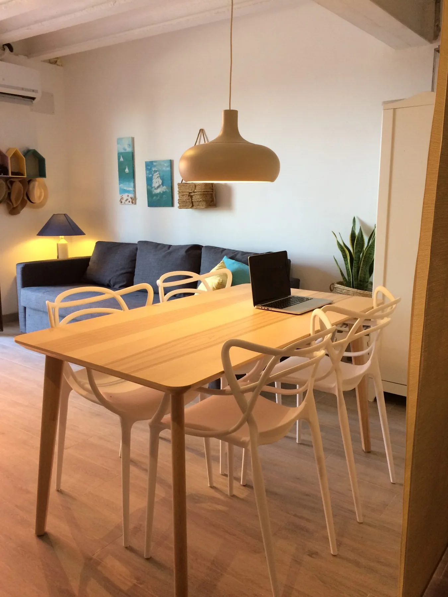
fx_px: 500
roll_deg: +0.0
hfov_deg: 48.2
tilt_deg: -11.4
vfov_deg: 61.7
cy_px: 298
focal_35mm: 29
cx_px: 224
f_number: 2.2
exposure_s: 1/33
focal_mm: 4.15
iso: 80
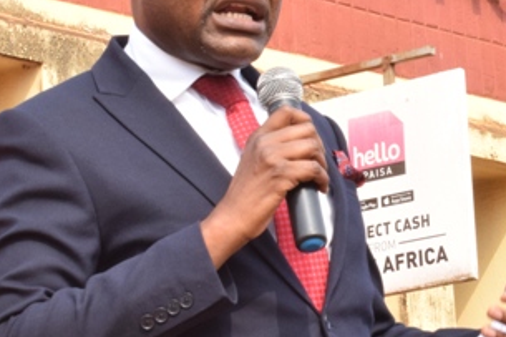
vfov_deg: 7.7
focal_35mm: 177
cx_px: 474
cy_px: 174
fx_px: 2486
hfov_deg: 11.5
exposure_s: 1/100
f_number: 29
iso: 800
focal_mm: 40
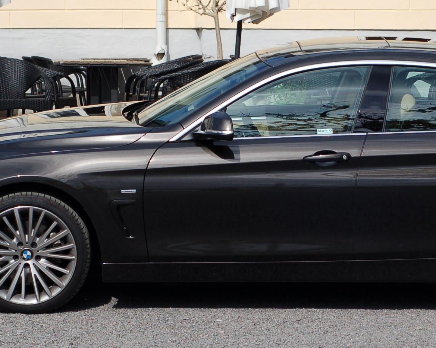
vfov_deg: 8.5
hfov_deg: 10.6
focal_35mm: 181
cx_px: 344
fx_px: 2335
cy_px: 147
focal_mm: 50
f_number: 6.3
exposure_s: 1/1000
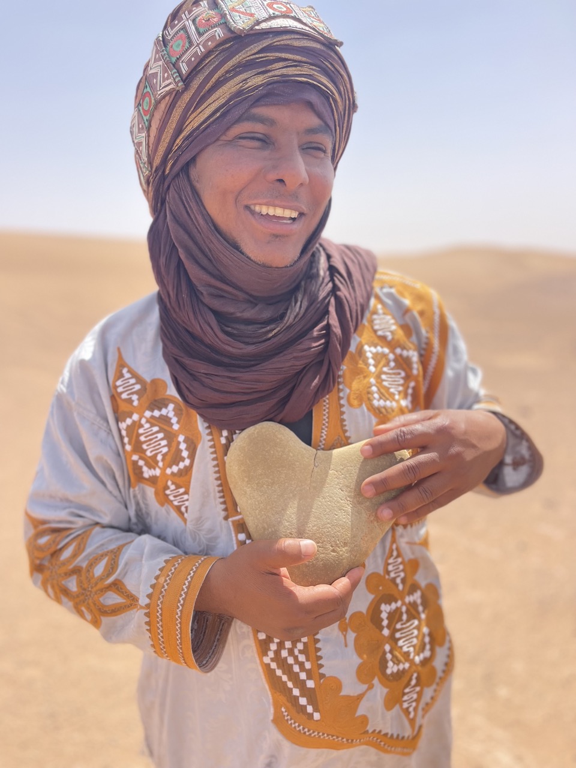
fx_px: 577
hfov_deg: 53.1
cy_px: 384
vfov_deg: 67.3
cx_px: 288
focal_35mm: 26
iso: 50
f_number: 1.6
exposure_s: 1/2488
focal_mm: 5.1
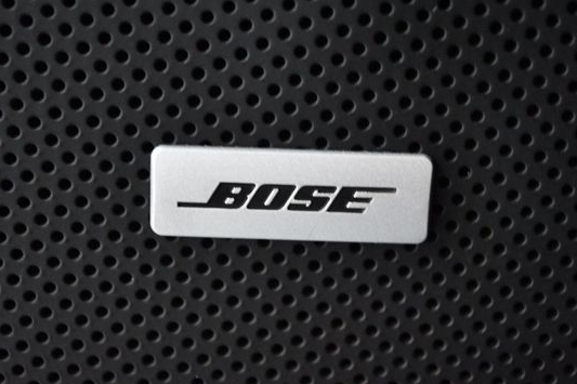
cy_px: 195
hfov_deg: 28.1
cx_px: 291
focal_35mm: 72
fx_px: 1154
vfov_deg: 18.9
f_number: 5.3
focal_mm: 40
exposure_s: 1/60
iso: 7200
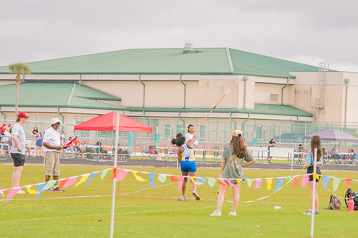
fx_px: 1814
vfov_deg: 7.5
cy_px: 126
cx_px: 203
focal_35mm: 183
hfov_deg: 11.3
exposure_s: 1/200
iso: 200
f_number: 4
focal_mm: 86
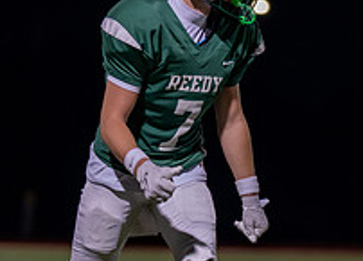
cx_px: 195
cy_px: 134
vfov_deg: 3.0
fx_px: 5019
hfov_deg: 4.1
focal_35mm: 486
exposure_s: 1/250
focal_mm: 137
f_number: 2.8
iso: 1600
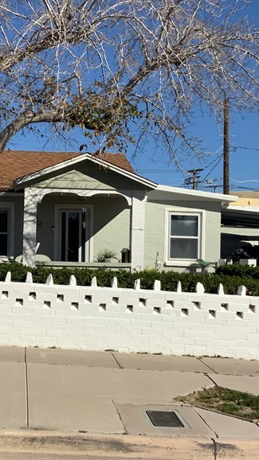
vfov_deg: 37.2
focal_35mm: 56
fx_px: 684
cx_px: 48
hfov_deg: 21.2
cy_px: 224
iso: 20
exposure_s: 1/4785
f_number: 1.8
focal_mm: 3
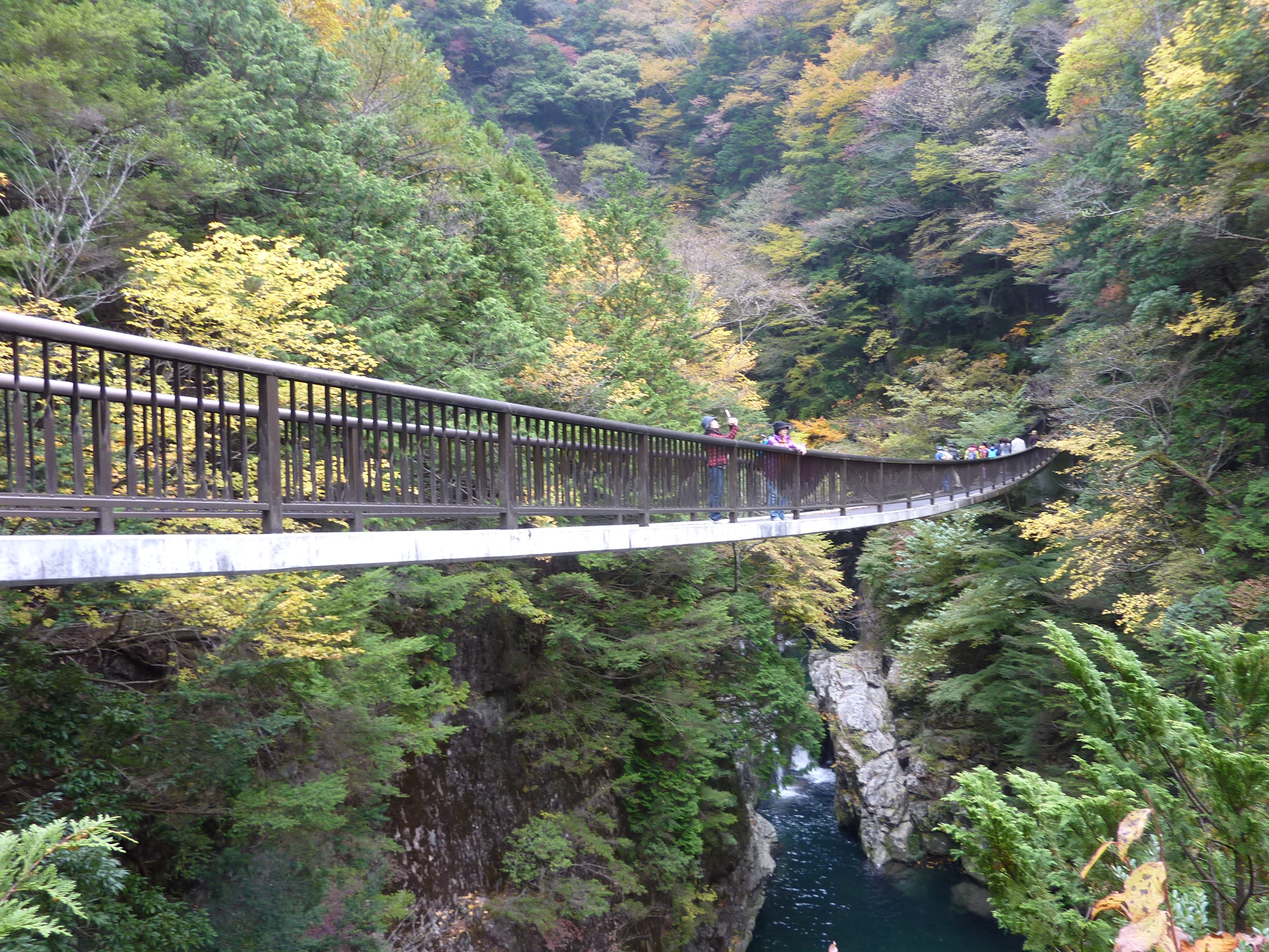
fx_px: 916
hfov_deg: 69.4
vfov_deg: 54.9
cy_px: 476
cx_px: 634
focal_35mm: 25
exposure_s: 1/30
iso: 80
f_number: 3.3
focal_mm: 4.1
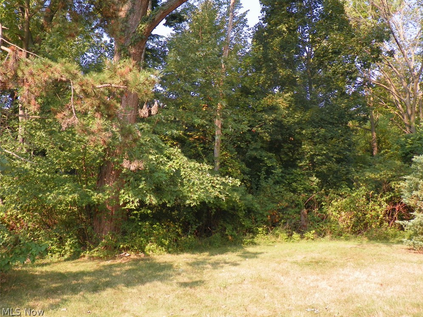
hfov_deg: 54.0
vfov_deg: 41.8
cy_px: 155
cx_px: 217
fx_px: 415
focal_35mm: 34
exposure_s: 1/250
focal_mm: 5.9
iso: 64
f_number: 2.8
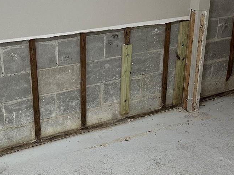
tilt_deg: -21.7
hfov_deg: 32.6
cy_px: 91
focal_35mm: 59
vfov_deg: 24.8
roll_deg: +0.2
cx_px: 96
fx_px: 399
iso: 200
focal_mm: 6.86
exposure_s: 1/60
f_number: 1.78
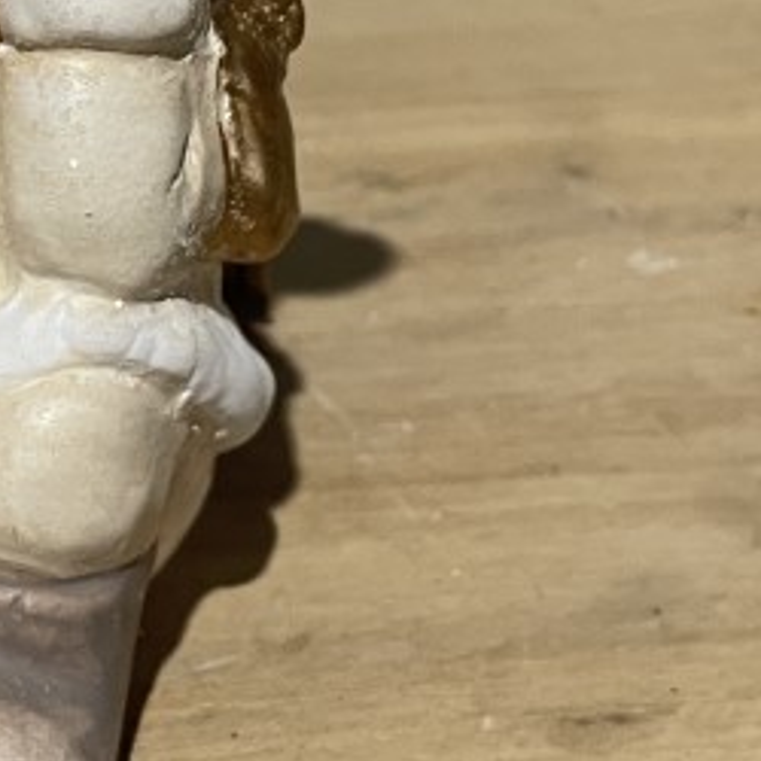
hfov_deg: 17.1
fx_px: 2338
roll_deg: +0.5
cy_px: -6
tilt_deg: -23.0
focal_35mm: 94
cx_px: -304
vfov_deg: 18.0
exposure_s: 1/50
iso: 125
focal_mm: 4.2
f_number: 1.6
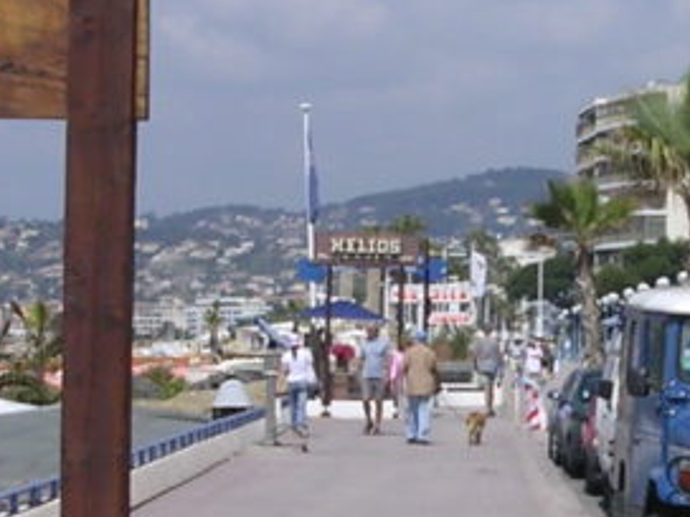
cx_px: 538
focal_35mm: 143
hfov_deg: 13.7
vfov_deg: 10.4
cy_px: 317
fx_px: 2850
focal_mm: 5.8
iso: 100
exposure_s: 1/485
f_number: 5.6
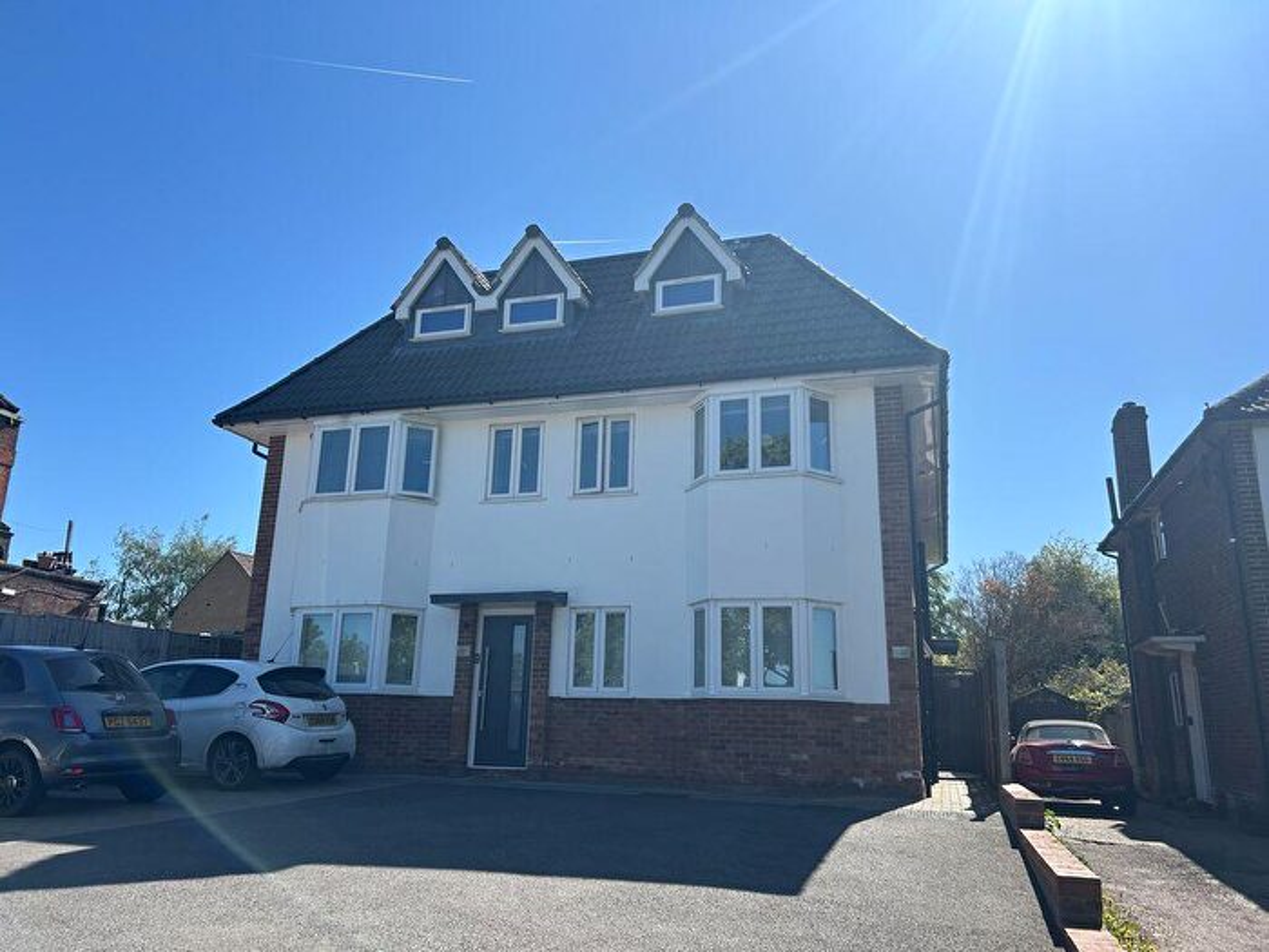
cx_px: 634
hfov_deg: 67.3
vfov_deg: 53.1
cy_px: 476
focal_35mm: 26
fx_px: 953
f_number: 1.5
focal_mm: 5.7
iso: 50
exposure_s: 1/4630
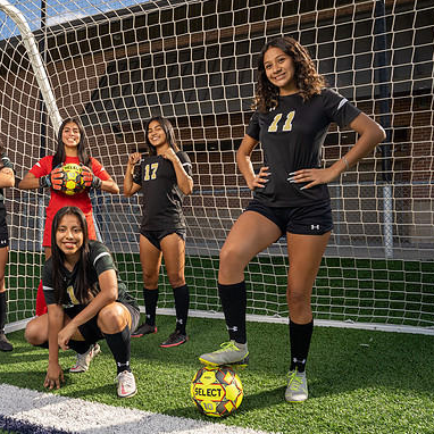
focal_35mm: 31
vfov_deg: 52.5
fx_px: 440
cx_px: 133
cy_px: 218
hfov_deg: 51.2
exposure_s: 1/250
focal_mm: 24
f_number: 10
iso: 320
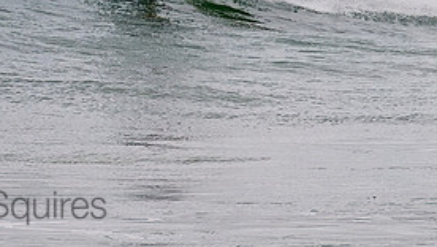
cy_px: -143
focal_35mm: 2398
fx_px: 27819
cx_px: 151
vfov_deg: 0.5
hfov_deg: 0.9
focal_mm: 800
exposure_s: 1/2000
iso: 900
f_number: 11
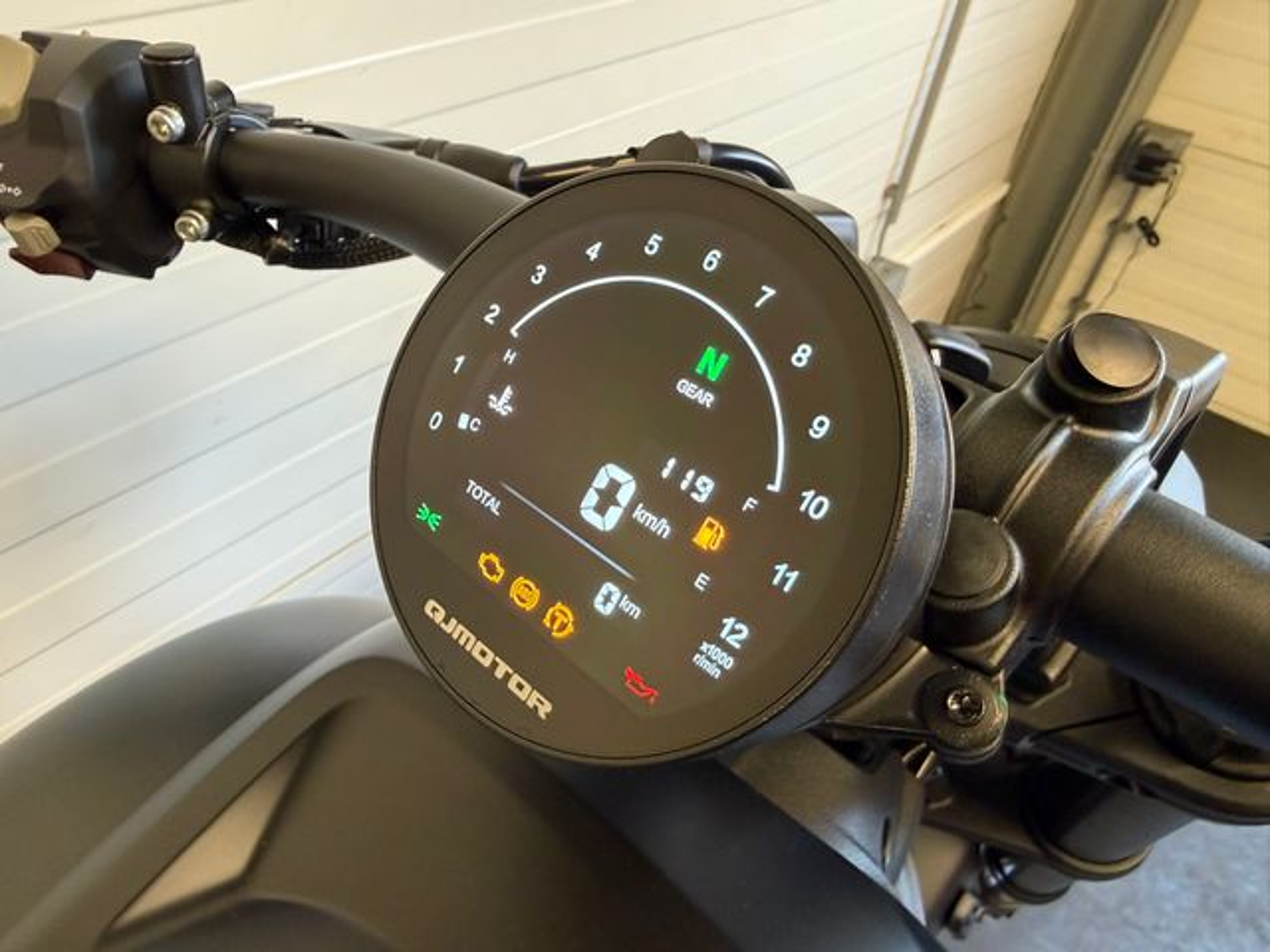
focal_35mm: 24
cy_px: 476
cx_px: 635
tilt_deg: -41.1
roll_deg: -6.7
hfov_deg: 71.6
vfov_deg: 56.8
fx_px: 881
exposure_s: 1/50
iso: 200
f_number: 2.2
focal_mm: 2.22
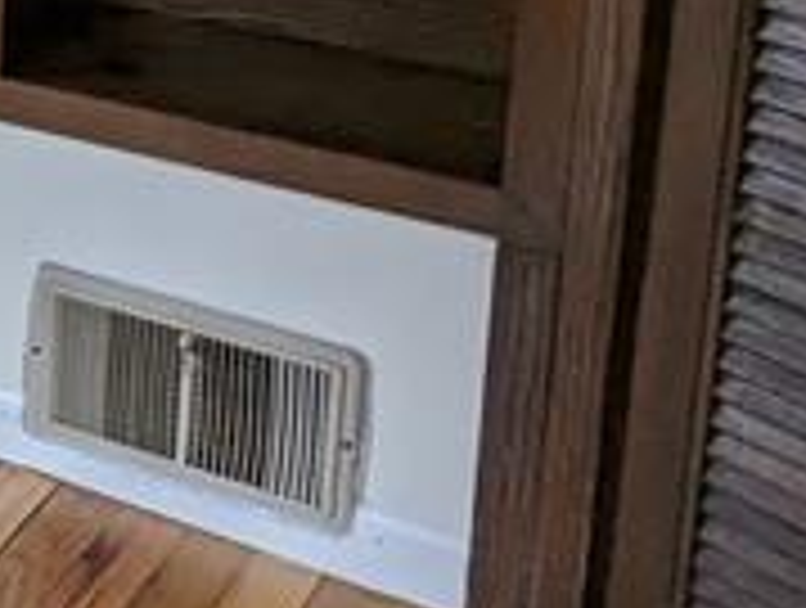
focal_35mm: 91
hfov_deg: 15.2
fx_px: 2123
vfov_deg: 15.1
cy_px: -311
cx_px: -995
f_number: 2.2
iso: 227
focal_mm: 2.35
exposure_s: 1/131
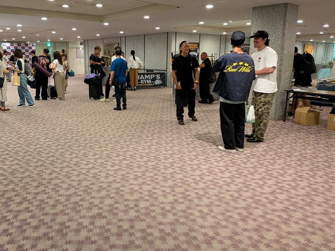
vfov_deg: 49.6
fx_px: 271
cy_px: 110
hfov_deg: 63.1
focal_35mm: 28
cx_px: 143
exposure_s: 1/120
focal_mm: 4.53
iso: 1444
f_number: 1.7
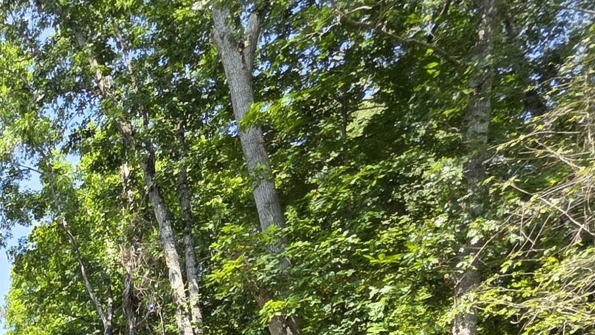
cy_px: 672
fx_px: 757
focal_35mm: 48
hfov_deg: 33.4
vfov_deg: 17.6
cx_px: -148
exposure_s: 1/500
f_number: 1.9
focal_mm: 2.2
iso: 40
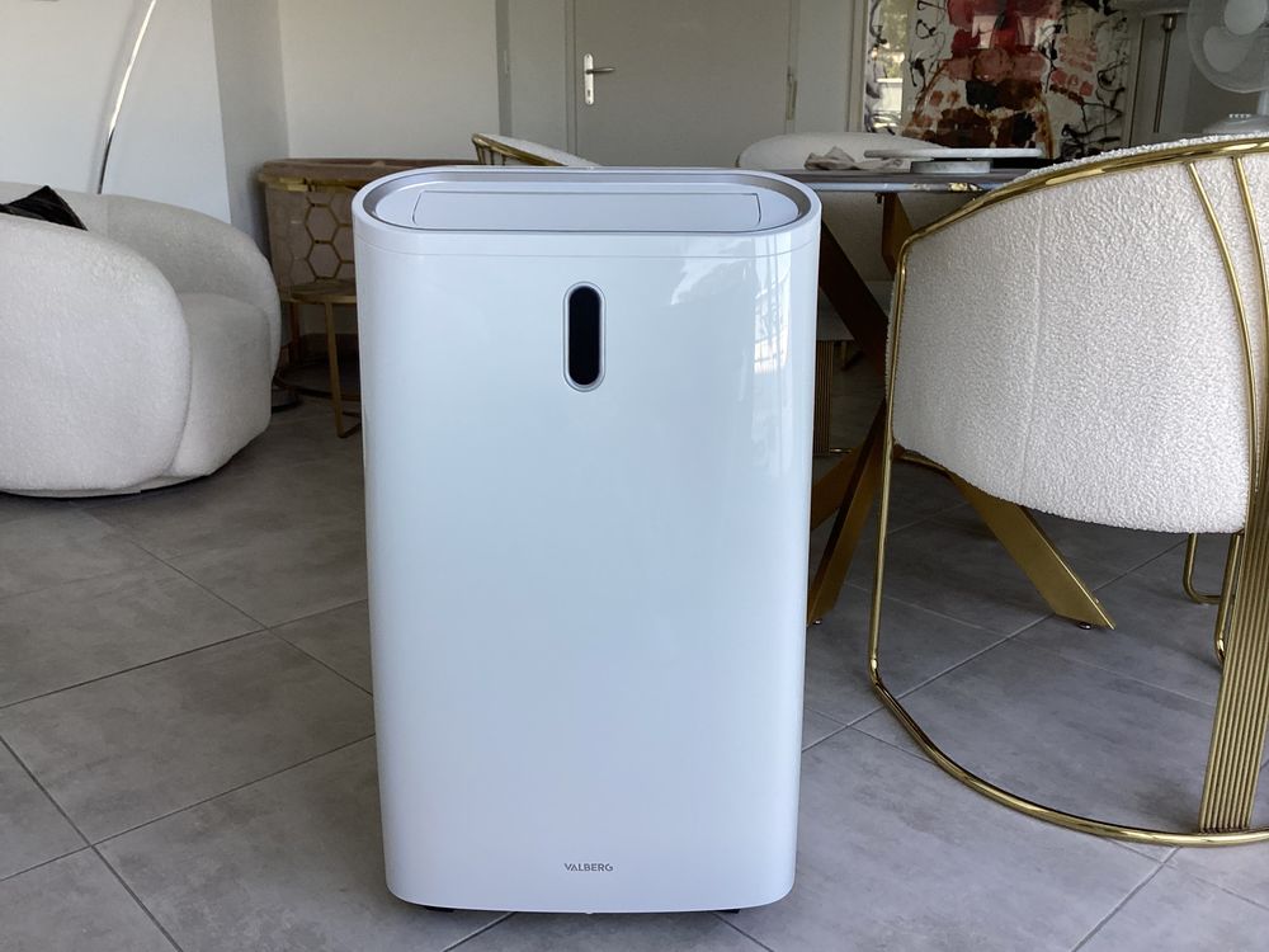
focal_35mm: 31
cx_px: 634
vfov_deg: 45.4
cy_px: 476
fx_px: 1136
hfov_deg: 58.4
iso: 50
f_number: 2.4
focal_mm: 3.3
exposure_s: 1/120
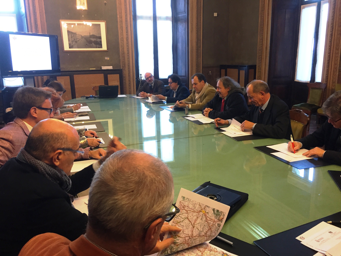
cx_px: 170
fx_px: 286
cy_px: 128
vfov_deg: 48.2
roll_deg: +0.3
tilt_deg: -13.2
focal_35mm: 29
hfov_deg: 61.7
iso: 160
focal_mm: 4.15
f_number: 2.2
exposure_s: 1/33
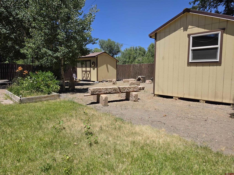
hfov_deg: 73.9
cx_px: 117
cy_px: 88
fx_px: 155
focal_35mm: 23
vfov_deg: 58.9
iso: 64
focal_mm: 6.5
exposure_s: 1/7622
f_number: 1.4
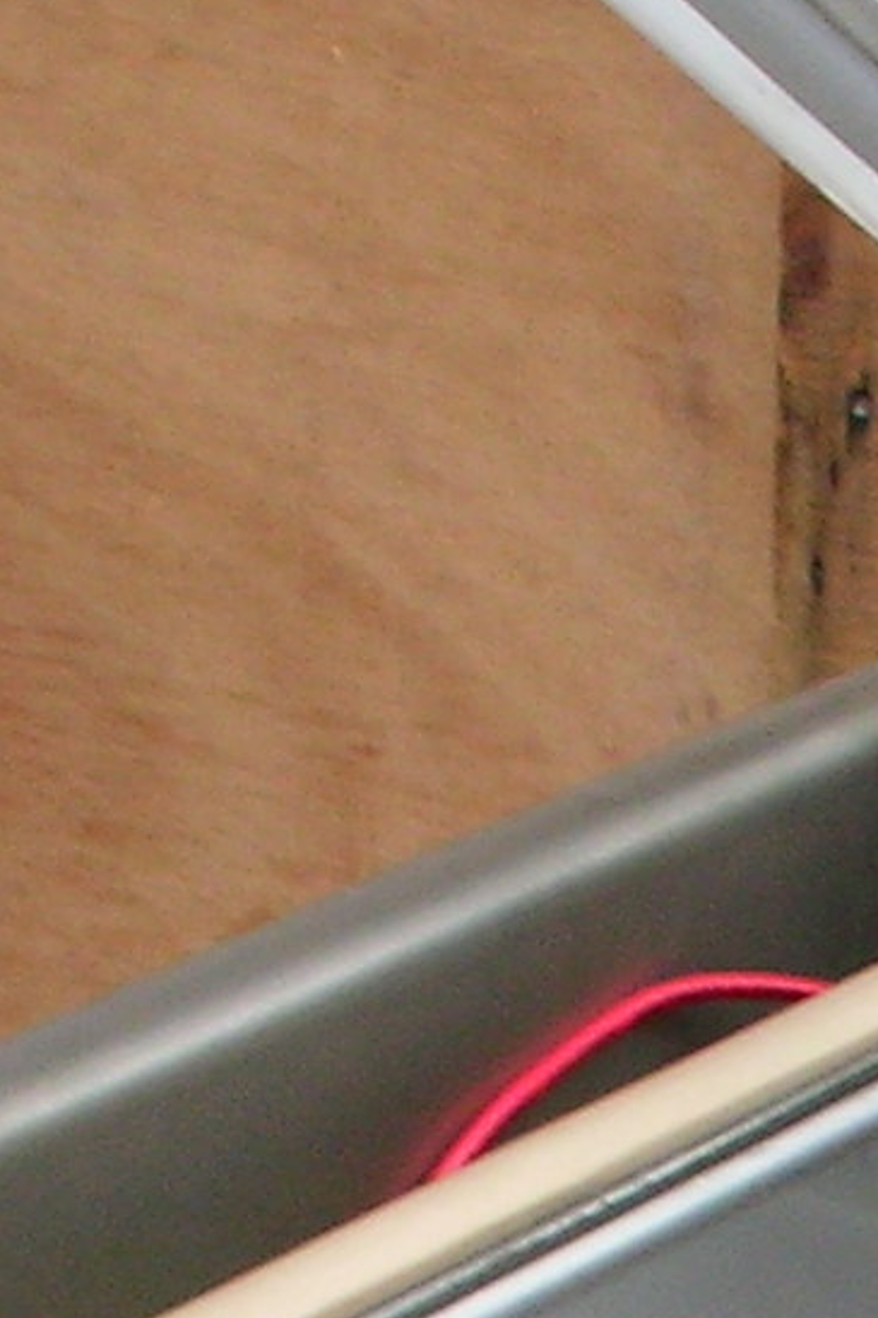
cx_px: 1191
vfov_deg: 10.6
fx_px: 6845
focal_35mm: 187
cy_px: 2061
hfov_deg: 7.3
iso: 50
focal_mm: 5.8
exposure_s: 1/10.1
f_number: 3
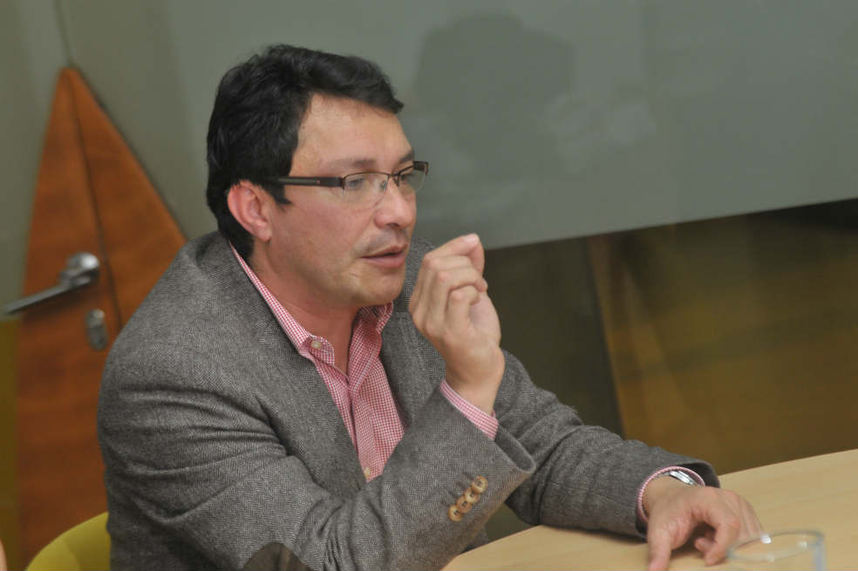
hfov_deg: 19.5
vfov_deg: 13.0
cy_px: 286
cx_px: 429
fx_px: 2501
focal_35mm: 105
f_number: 3.5
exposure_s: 1/100
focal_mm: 70
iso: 400
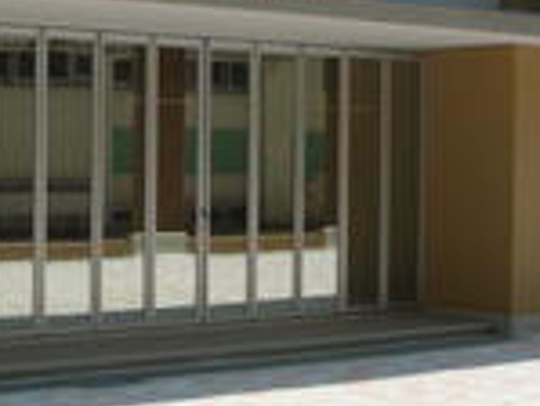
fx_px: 1468
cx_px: 127
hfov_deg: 20.7
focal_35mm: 94
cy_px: 170
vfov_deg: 15.7
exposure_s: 1/298
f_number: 5.6
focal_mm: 5.8
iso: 50
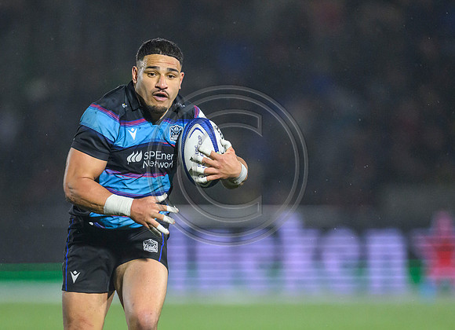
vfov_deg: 2.2
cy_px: 241
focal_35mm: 663
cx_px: 250
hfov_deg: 3.0
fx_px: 8602
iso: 8000
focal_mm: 400
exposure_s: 1/3200
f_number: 3.2
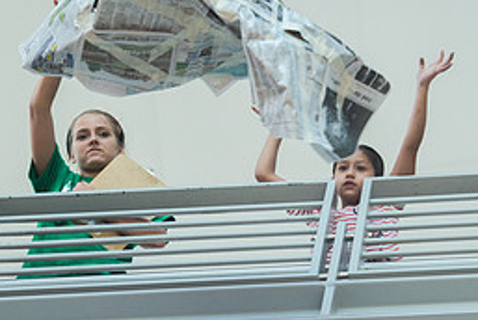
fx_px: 4254
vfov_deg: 4.3
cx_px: 246
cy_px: 159
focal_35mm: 320
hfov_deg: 6.4
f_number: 3.2
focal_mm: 140
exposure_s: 1/250
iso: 640
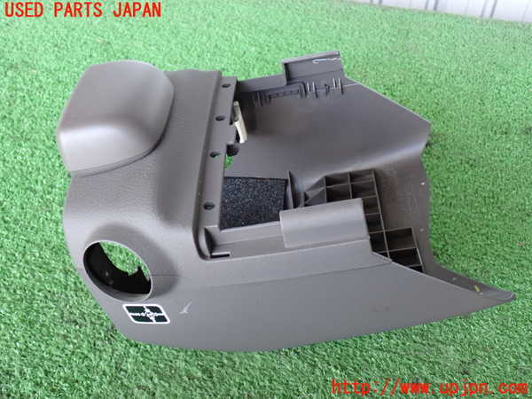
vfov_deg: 37.7
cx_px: 266
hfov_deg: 49.0
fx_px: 584
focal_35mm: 38
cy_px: 200
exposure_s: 1/40
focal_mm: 6.83
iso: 200
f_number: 2.7
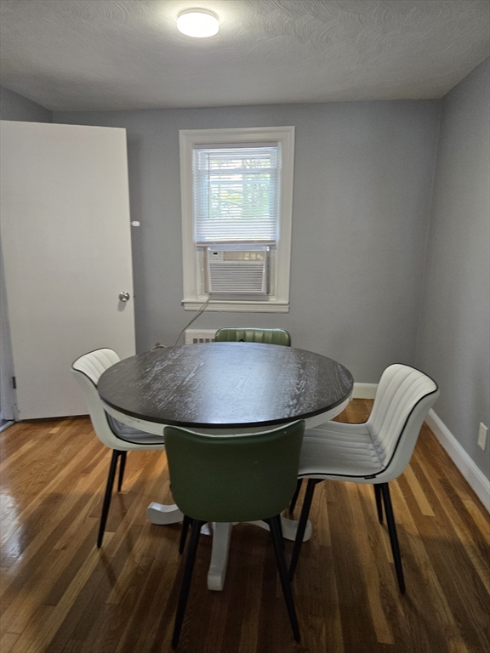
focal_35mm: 23
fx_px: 434
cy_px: 326
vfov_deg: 73.9
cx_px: 245
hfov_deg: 58.9
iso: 250
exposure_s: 1/120
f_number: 1.8
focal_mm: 5.4
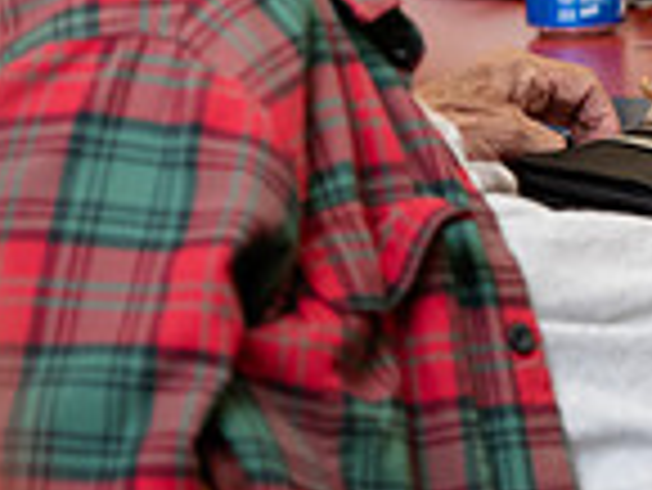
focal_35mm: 385
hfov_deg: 5.1
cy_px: -214
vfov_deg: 3.9
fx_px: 7258
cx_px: 1061
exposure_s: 1/200
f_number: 3.5
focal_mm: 100
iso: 1000
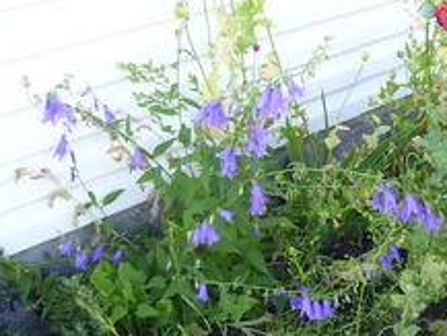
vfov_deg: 21.3
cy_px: 155
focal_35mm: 69
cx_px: 369
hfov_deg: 27.5
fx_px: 891
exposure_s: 1/90
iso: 80
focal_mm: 5.6
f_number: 2.7
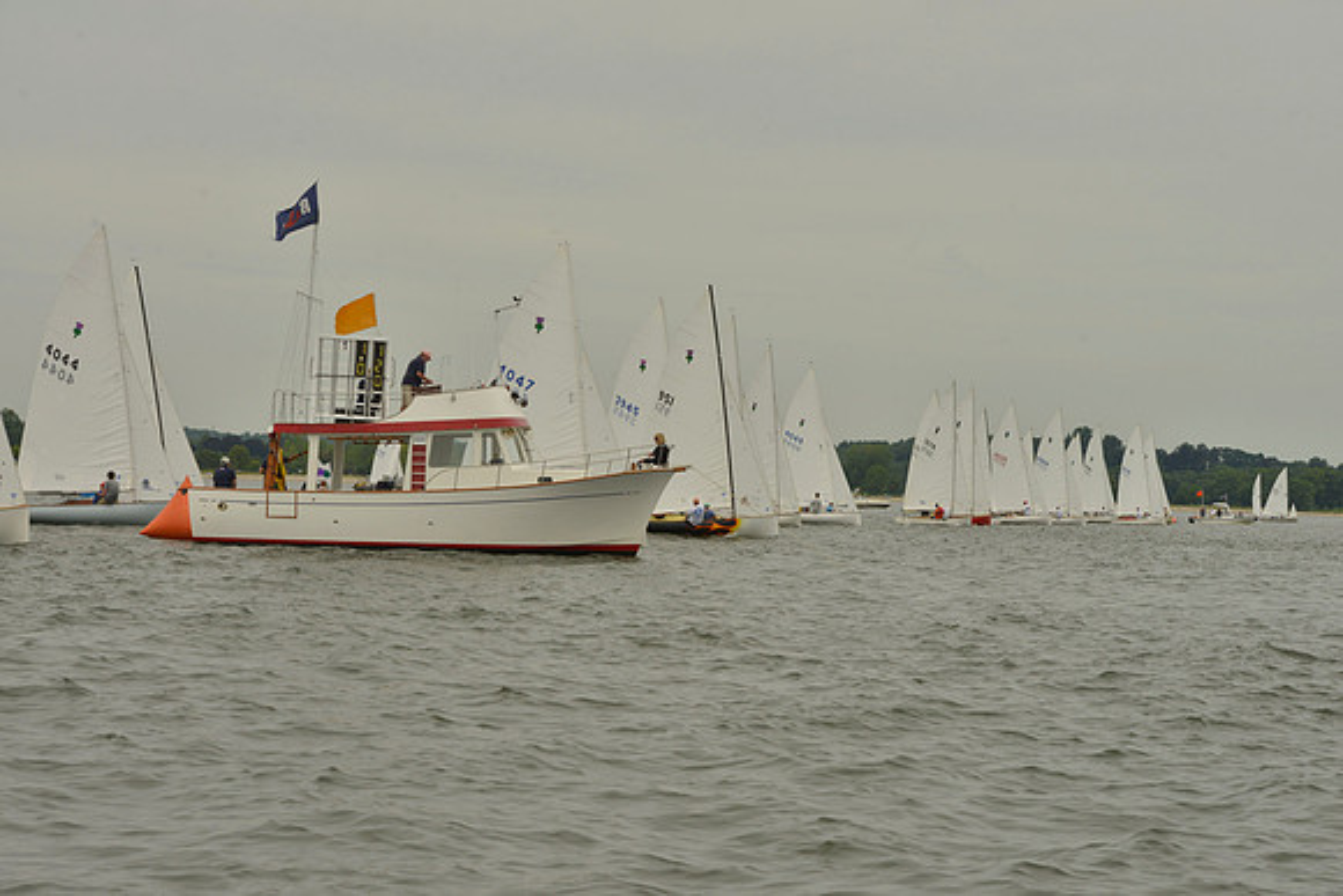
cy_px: 448
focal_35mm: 70
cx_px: 672
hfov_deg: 28.8
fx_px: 2612
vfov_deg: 19.5
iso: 400
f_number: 10
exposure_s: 1/1250
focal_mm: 70
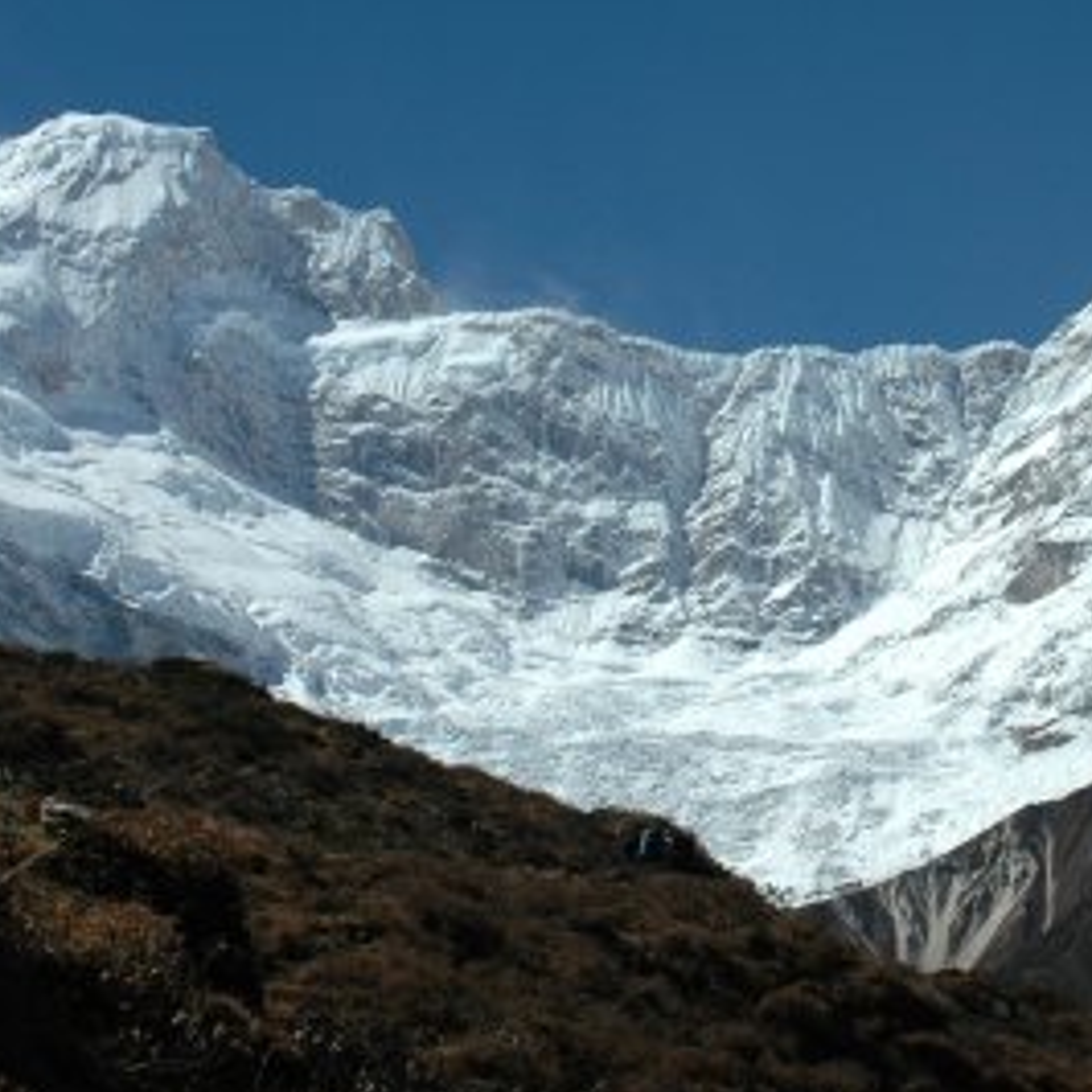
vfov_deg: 20.0
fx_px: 3075
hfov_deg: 19.7
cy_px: 263
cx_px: 1006
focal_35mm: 86
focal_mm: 25
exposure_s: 1/500
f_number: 11
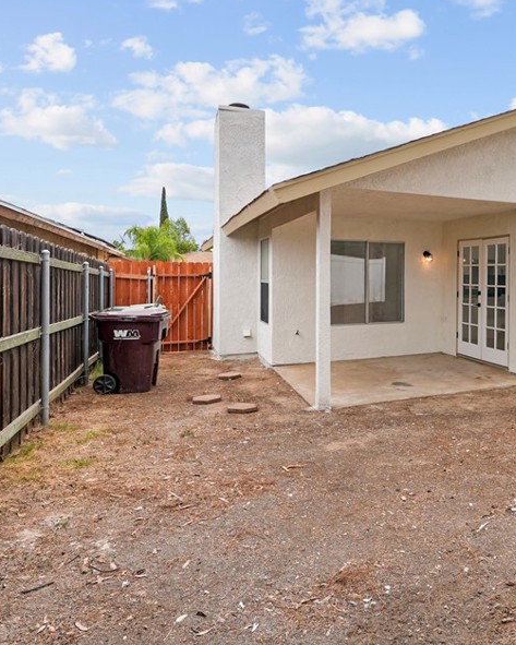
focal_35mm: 26
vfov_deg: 65.7
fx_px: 496
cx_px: 431
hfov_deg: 50.7
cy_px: 276
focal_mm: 16
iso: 160
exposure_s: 1/125
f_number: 10
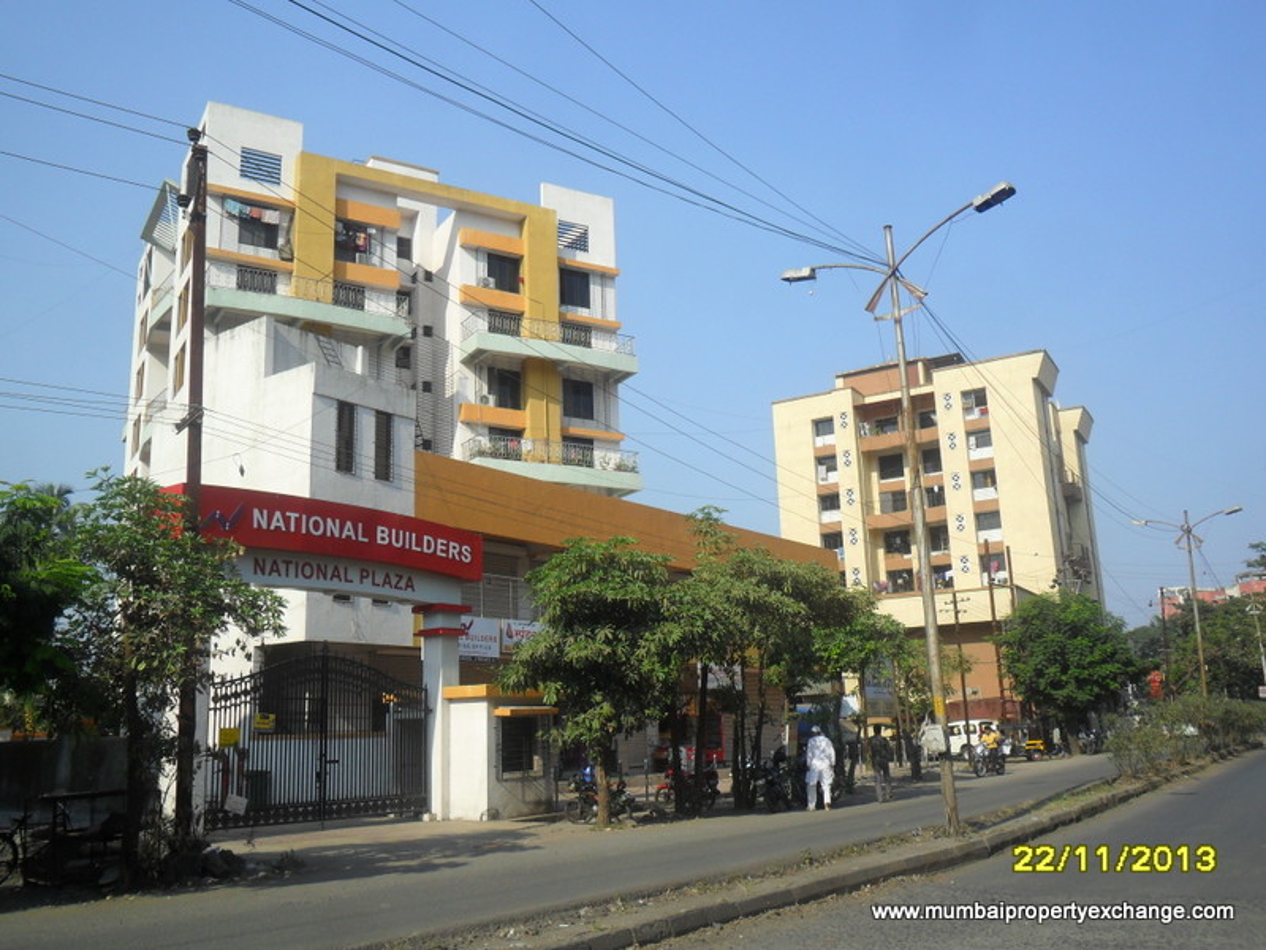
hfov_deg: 56.8
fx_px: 1170
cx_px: 633
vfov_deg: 44.2
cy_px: 475
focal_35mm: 32
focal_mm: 5.7
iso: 100
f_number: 3.7
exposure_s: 1/1000
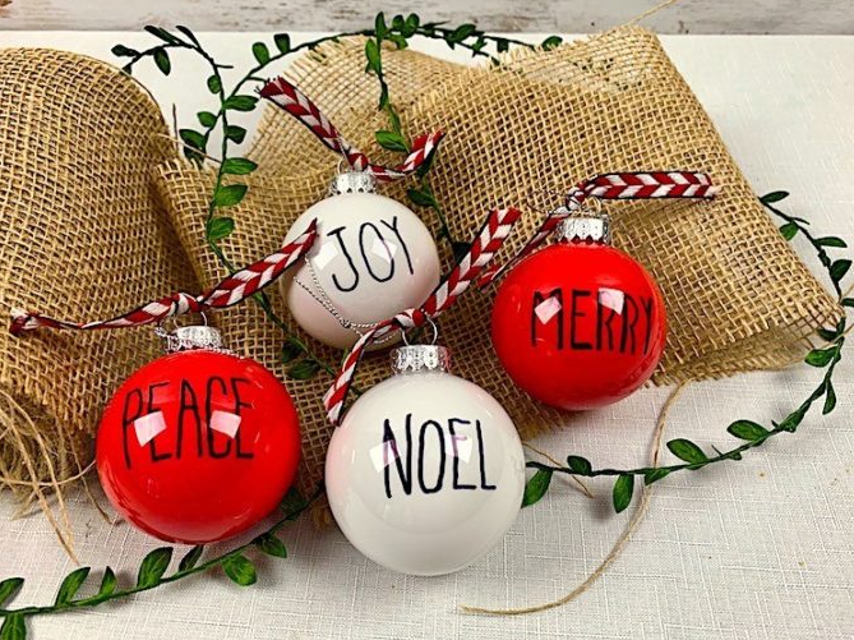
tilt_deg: -48.0
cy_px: 314
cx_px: 435
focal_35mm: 28
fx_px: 690
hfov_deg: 63.5
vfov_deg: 49.7
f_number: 1.8
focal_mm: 4.25
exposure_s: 1/120
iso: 40
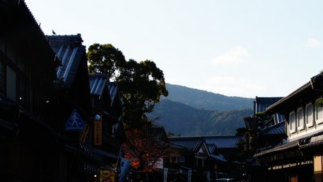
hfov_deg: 20.8
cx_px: 224
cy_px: 112
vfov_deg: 11.9
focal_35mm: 102
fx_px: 874
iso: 200
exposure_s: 1/500
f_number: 8
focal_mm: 33
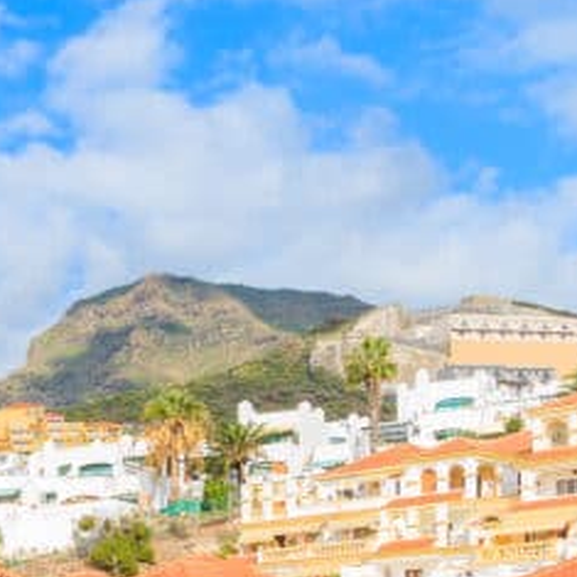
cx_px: -366
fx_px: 1678
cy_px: 652
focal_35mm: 89
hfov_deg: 17.0
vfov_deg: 18.7
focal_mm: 24
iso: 100
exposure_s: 1/125
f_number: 11
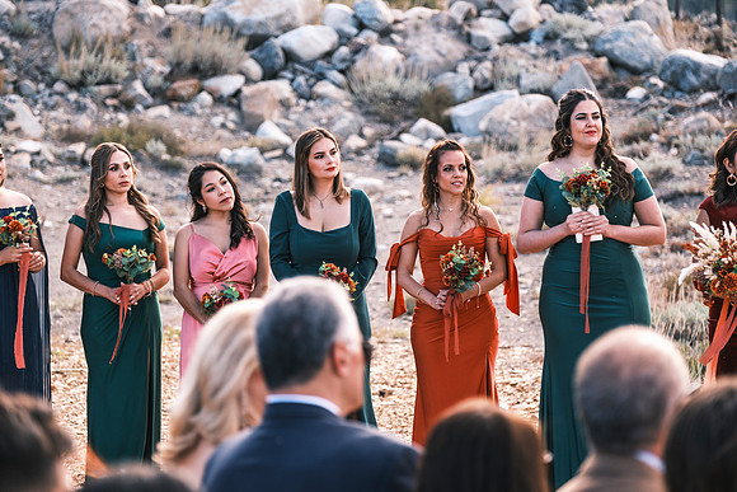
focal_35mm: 147
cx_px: 368
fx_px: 3010
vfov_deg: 9.3
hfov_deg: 14.0
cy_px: 246
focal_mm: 98.2
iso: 400
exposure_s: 1/420
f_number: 2.8
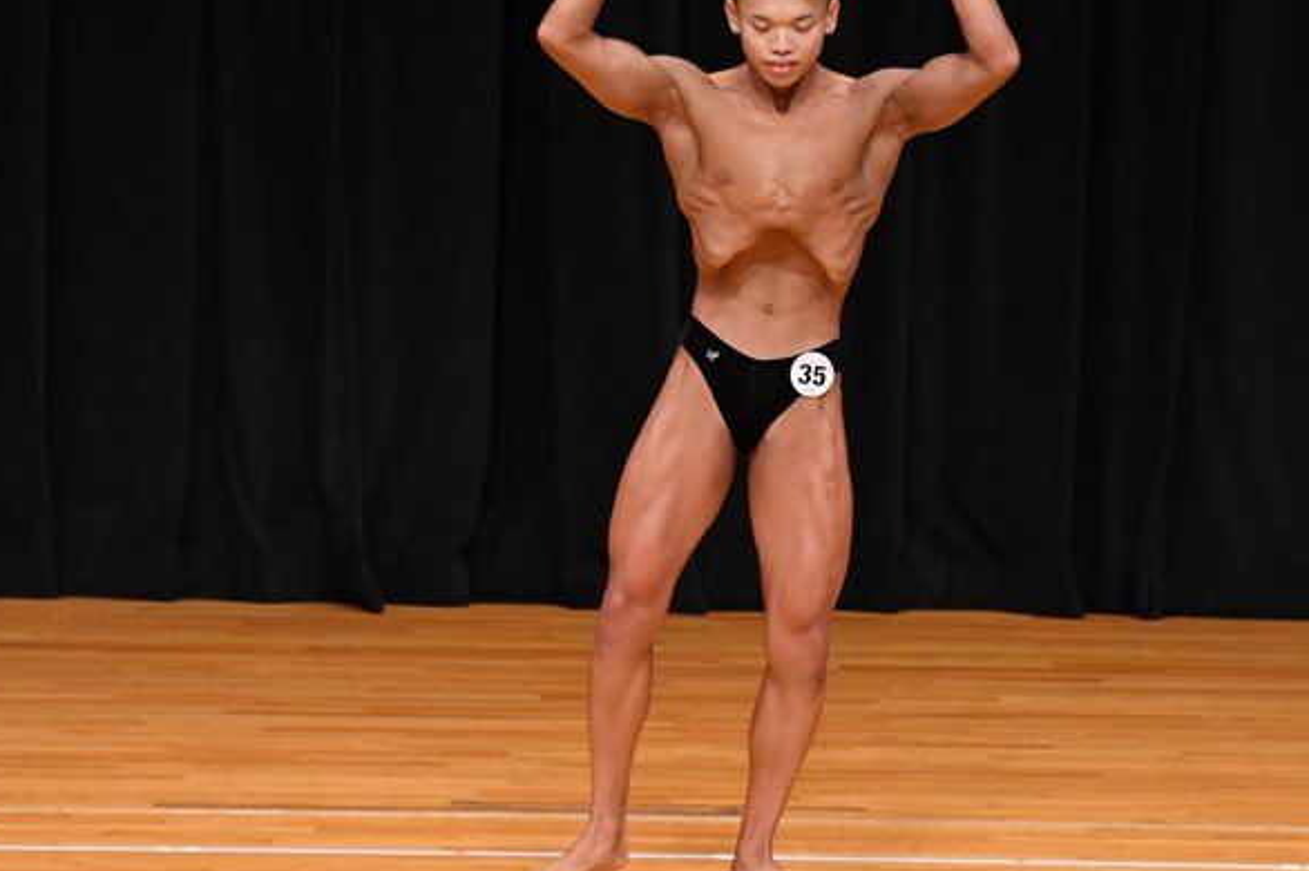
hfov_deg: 5.5
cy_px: 415
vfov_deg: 3.6
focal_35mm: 377
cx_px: 691
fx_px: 13700
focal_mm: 190
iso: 3200
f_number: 5.6
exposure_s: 1/400
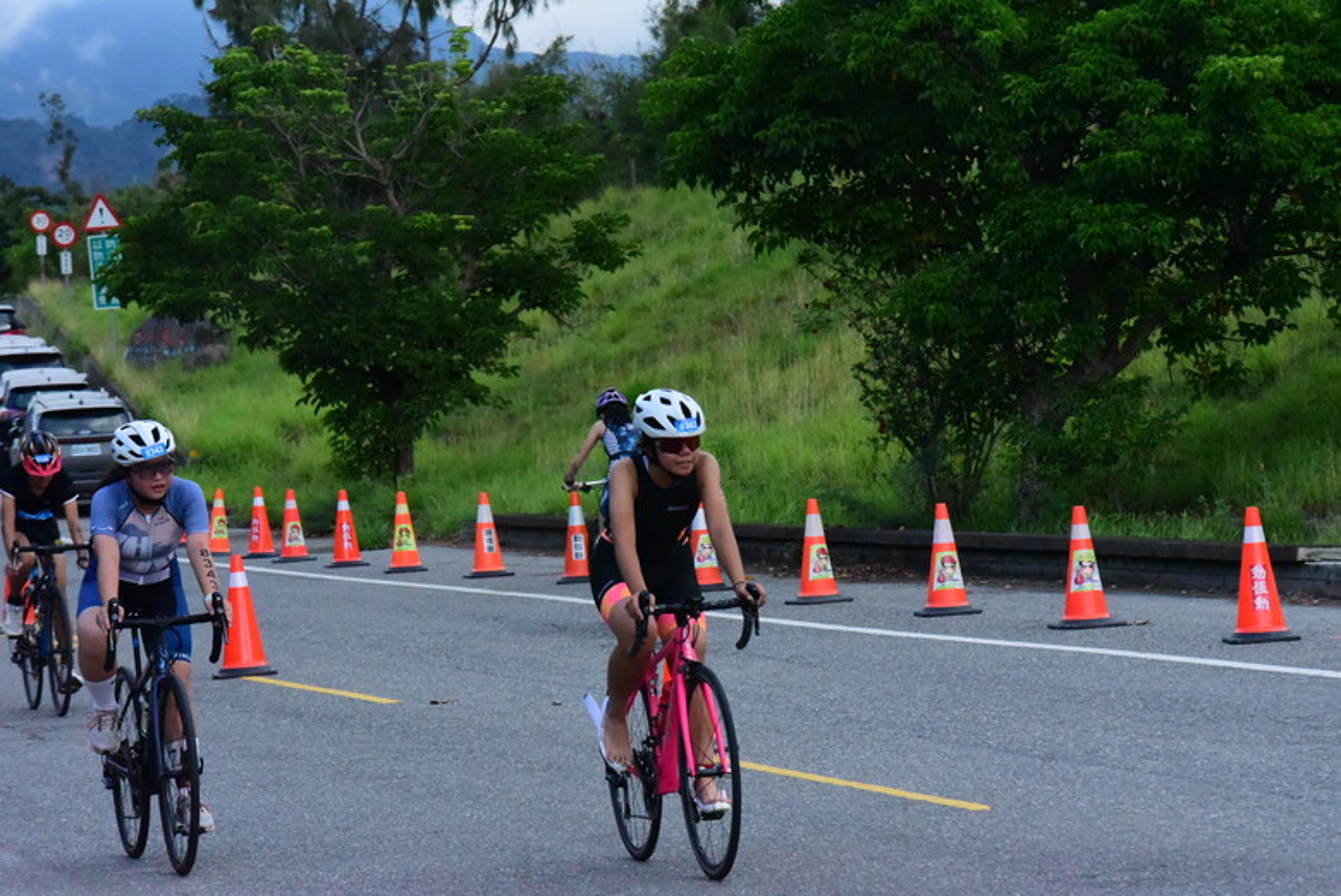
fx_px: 5777
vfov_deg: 8.9
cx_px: 670
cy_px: 448
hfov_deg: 13.2
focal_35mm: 155
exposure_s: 1/4000
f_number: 14
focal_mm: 155
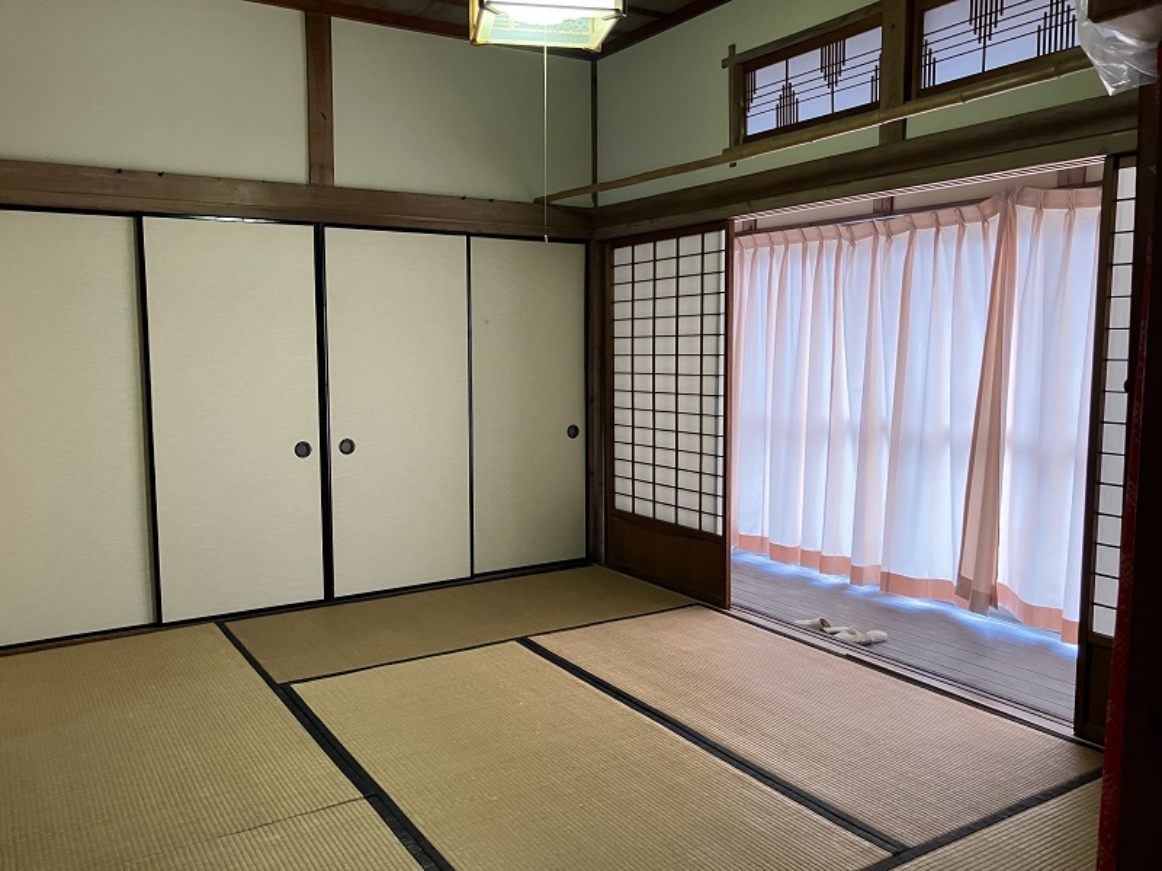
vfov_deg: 49.7
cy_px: 436
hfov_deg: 63.4
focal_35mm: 28
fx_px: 940
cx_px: 581
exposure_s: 1/60
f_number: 1.8
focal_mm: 3.99
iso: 320
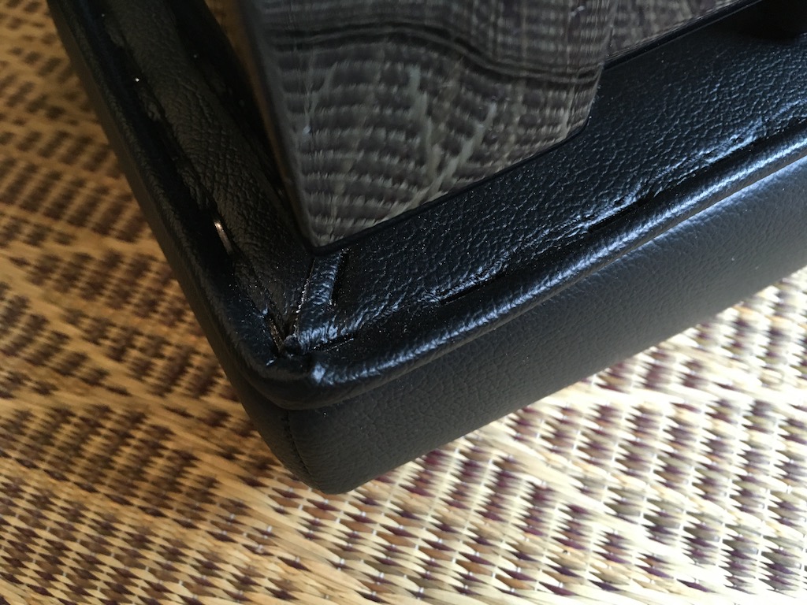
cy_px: 302
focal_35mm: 29
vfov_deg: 48.2
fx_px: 676
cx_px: 404
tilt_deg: -60.3
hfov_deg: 61.7
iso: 200
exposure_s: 1/24
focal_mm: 4.15
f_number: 2.2
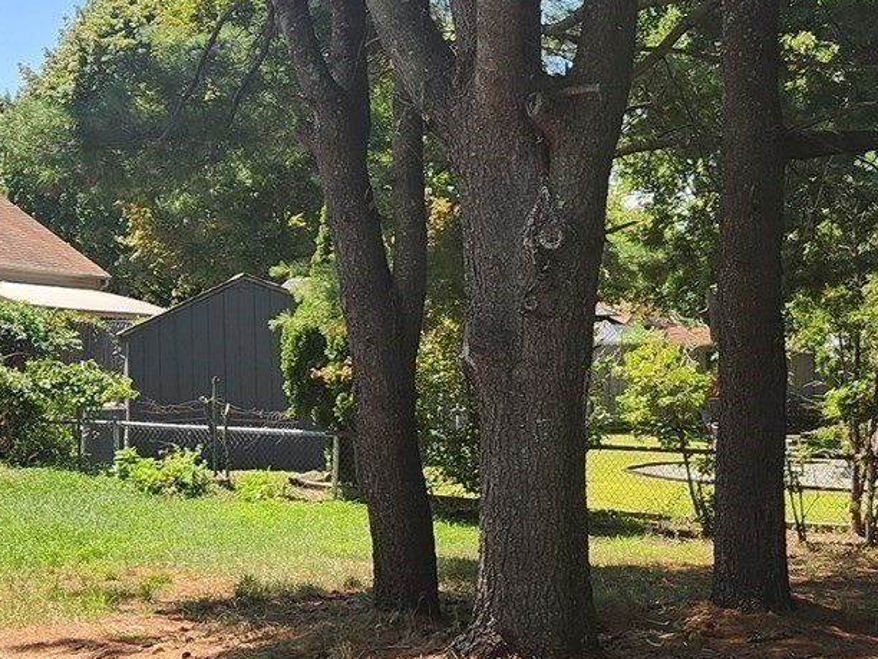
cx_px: 603
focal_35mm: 77
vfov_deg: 19.1
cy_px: 353
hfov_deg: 25.2
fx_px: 1953
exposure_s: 1/720
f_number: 1.8
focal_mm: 5.4
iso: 20
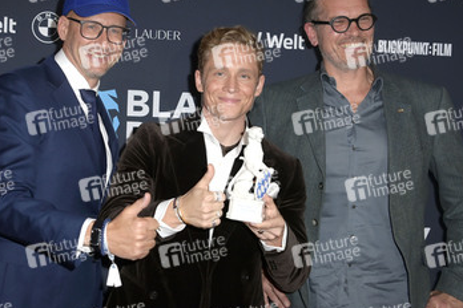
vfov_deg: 23.8
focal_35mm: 57
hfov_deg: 35.0
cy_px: 153
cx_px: 211
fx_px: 733
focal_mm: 44
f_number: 5.6
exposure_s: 1/250
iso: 1600
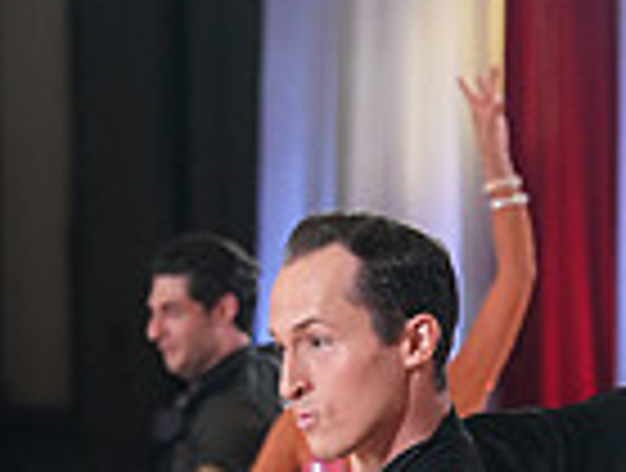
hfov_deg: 4.7
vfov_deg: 3.5
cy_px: 913
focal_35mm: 420
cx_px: 754
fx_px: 7615
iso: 4000
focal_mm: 105
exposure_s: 1/500
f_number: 4
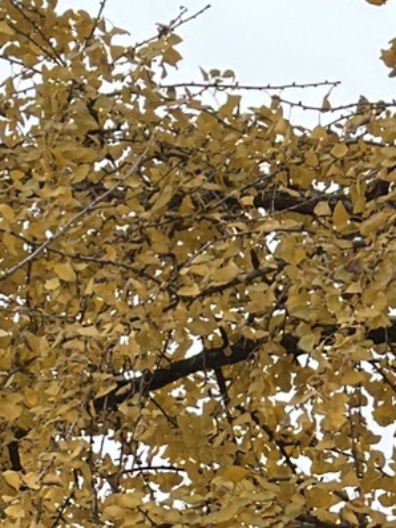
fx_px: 3689
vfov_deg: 7.7
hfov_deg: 6.1
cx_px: 452
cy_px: 1144
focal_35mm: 242
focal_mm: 6.86
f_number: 1.78
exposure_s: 1/50
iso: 64
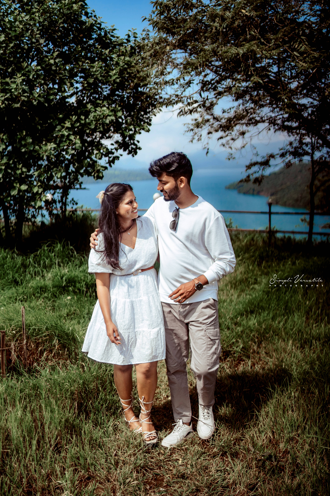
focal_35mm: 35
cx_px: 165
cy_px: 248
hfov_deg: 37.9
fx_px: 481
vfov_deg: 54.4
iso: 100
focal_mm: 35
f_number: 1.4
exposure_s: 1/8000
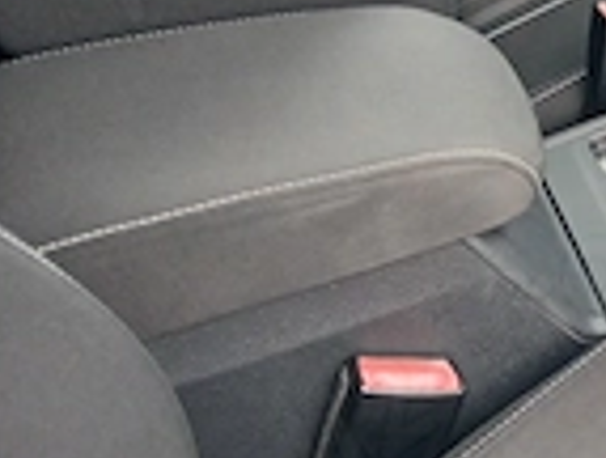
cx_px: 1250
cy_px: -165
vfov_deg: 12.7
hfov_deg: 14.2
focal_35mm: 113
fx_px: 1983
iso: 125
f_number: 1.8
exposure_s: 1/50
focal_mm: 3.98
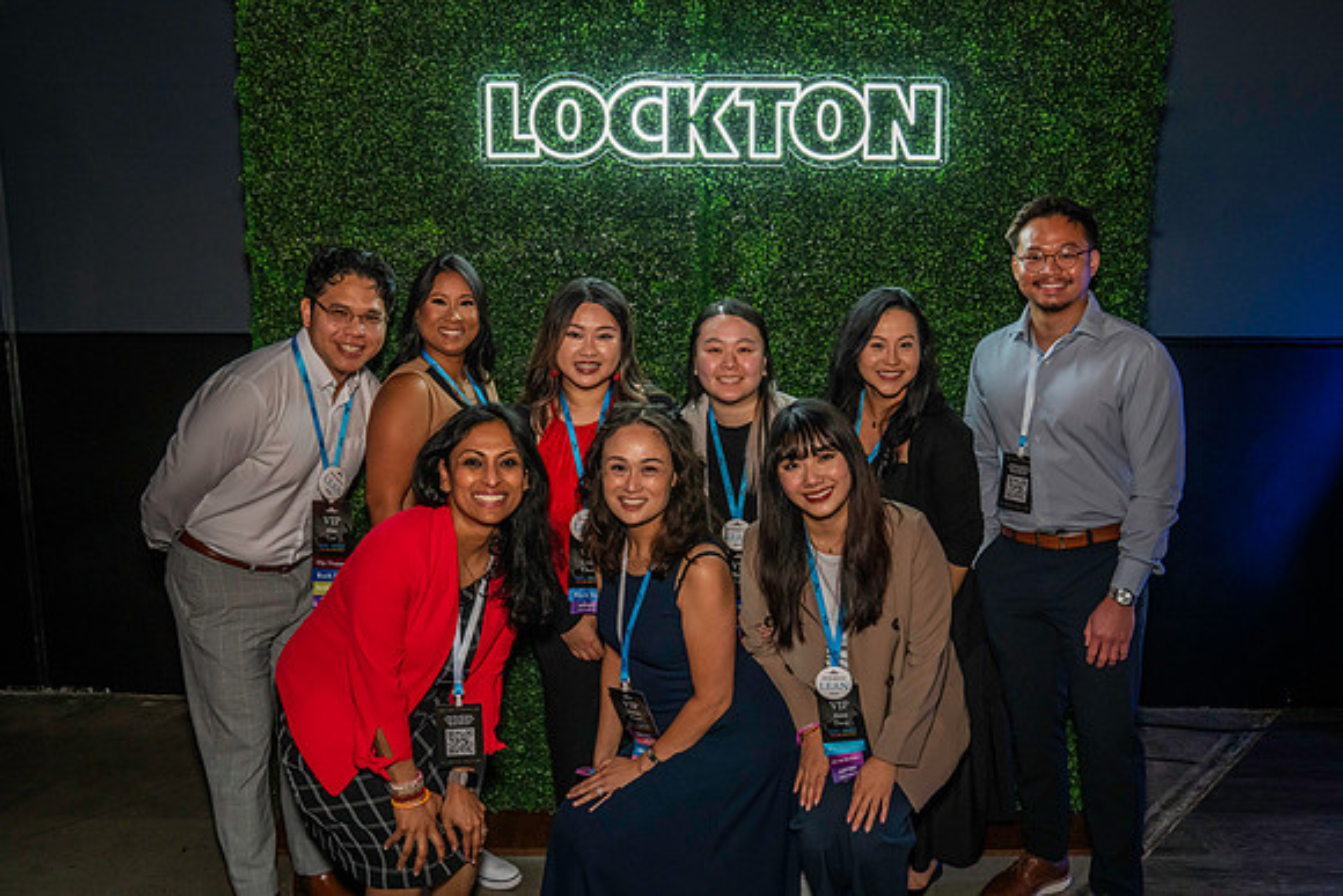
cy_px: 448
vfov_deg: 46.4
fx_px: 1045
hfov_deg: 65.5
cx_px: 672
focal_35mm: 28
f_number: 5
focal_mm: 28
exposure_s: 1/100
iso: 3200
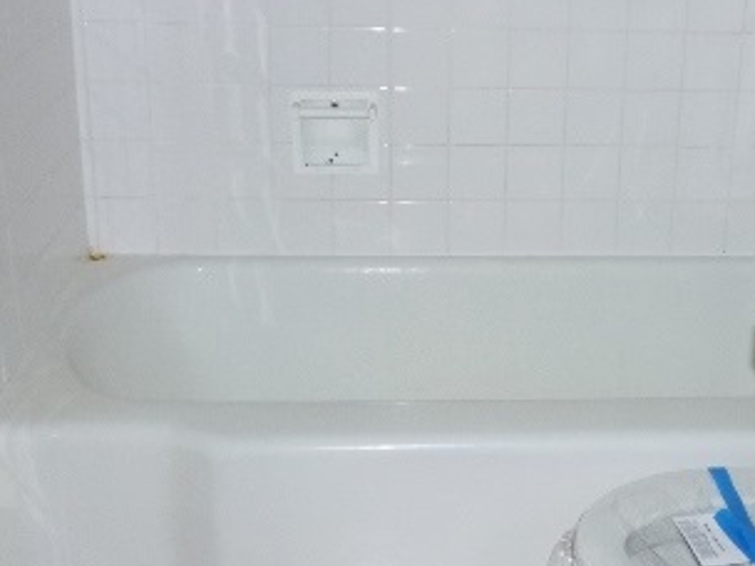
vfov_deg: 24.0
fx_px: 1330
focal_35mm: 61
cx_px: 554
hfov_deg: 31.2
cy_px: 285
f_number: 3.3
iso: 100
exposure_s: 1/30
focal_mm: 5.2
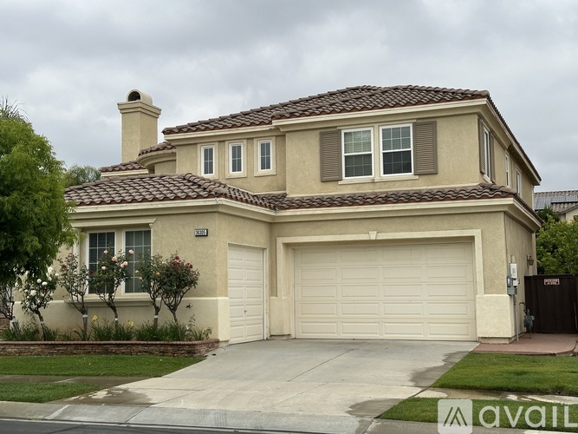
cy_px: 217
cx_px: 289
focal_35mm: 48
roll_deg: +0.4
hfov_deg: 39.7
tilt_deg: +6.2
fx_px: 801
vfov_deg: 30.3
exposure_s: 1/2597
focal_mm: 6.86
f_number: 1.78
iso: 64
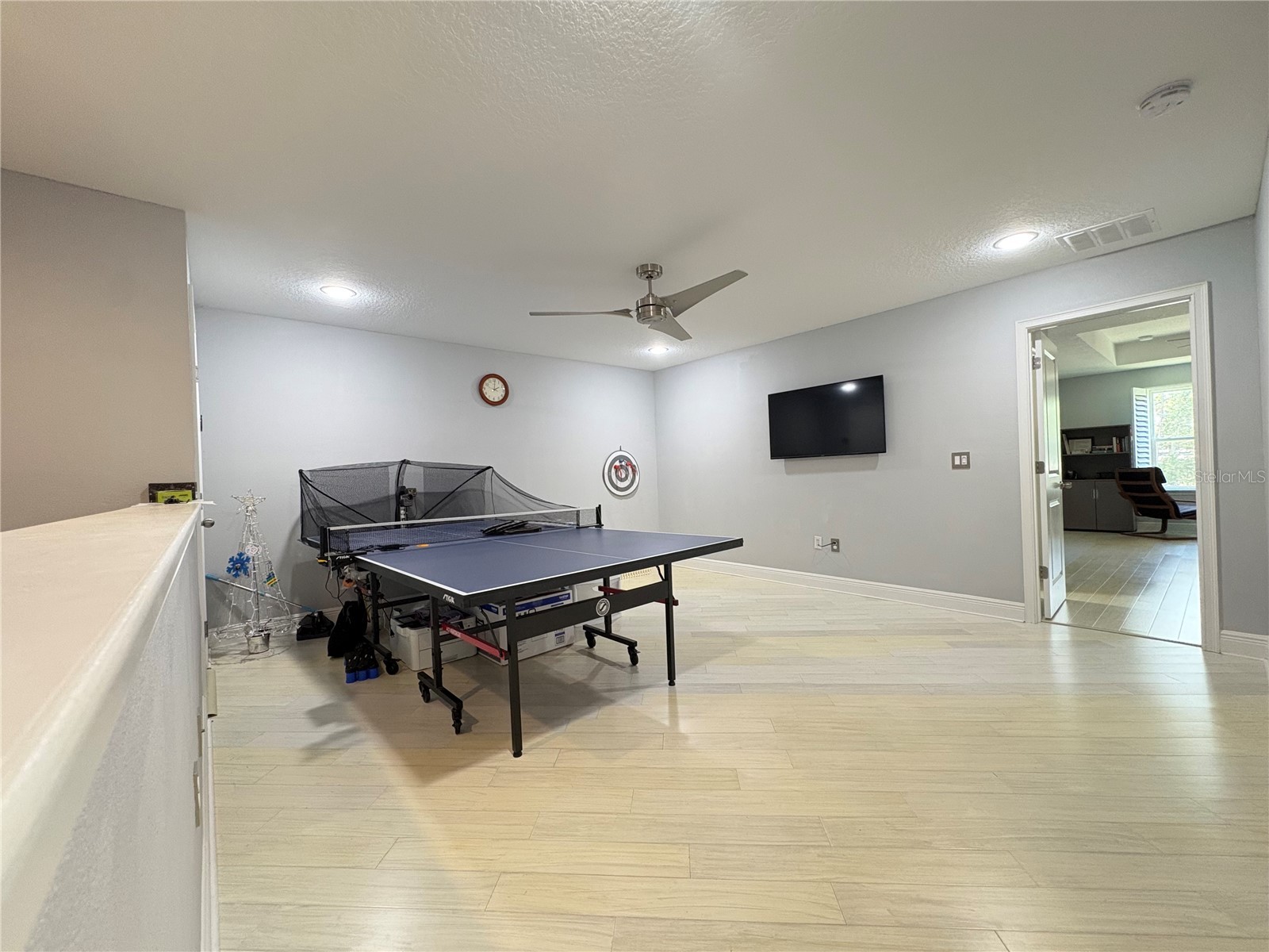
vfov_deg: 85.7
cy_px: 476
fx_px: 513
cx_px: 634
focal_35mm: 14
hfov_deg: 102.1
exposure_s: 1/60
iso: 400
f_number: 2.2
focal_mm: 2.22
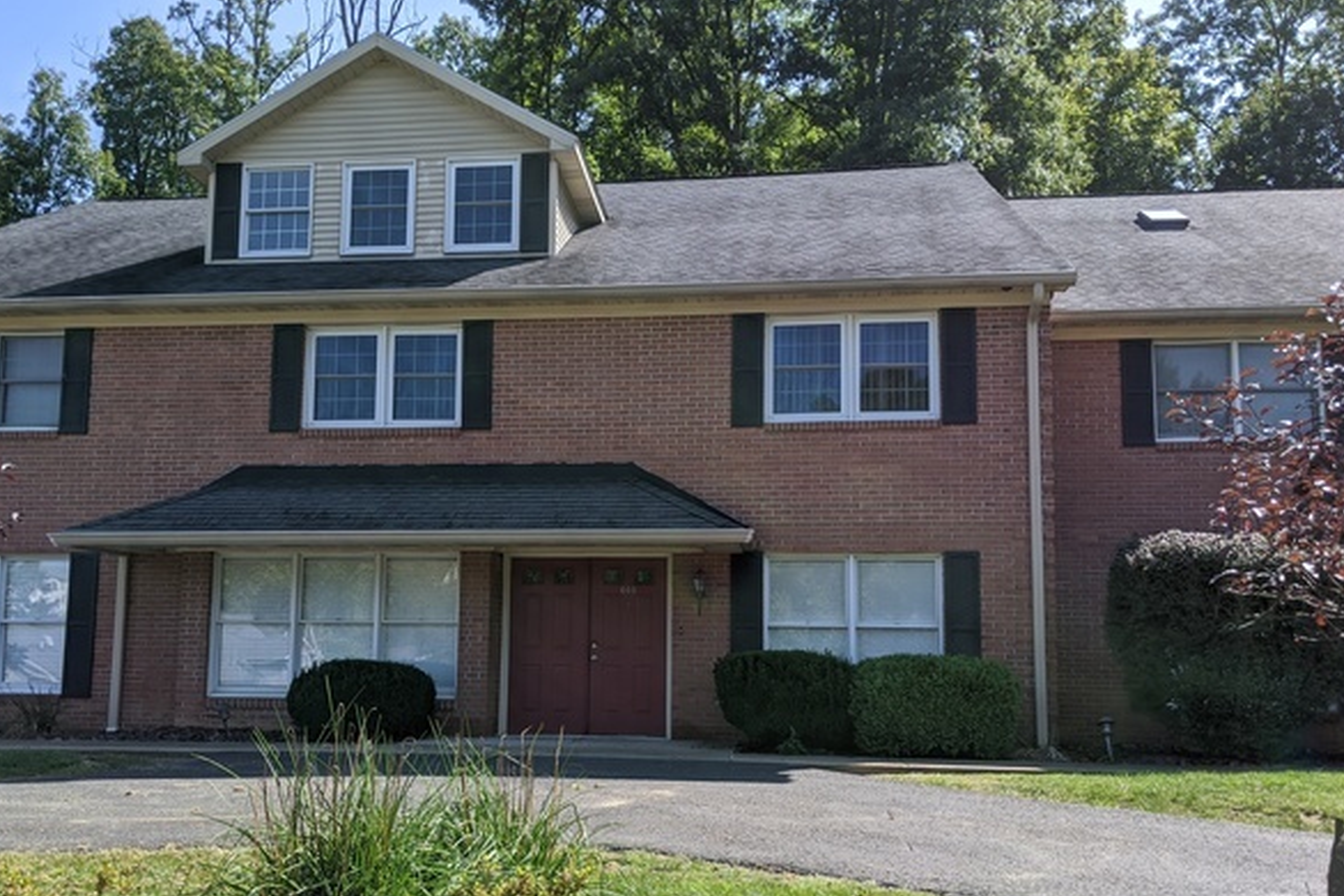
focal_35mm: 32
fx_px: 1195
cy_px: 515
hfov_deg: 58.7
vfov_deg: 41.0
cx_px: 626
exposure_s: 1/1675
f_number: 1.8
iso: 52
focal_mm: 4.44
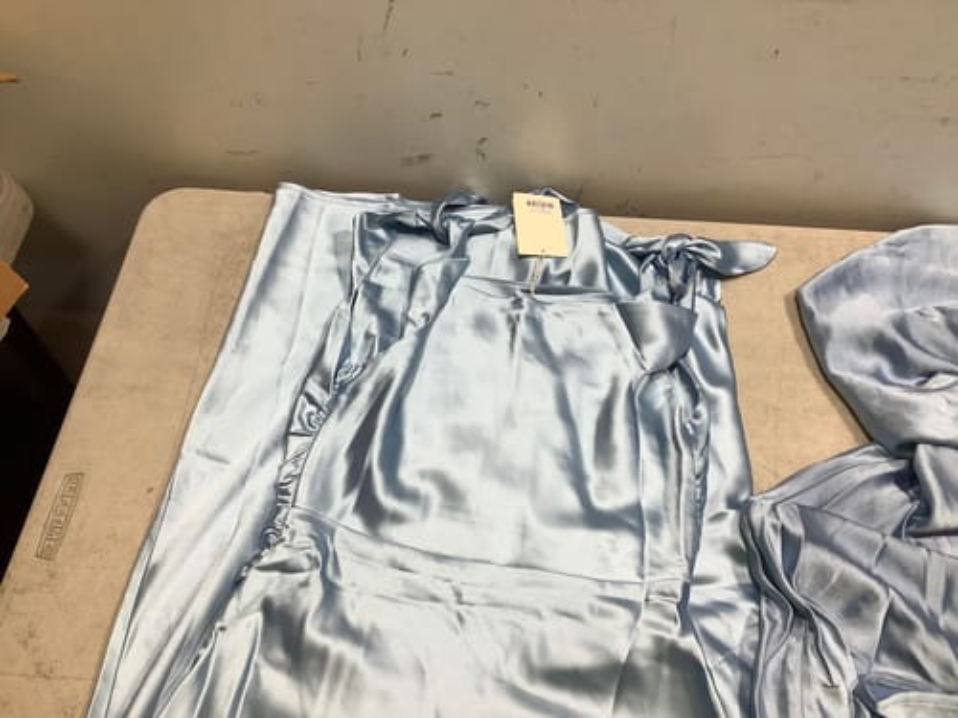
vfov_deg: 45.4
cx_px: 479
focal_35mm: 31
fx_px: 858
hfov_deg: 58.4
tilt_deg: -55.8
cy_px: 359
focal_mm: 3.3
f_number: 2.4
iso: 50
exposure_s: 1/100
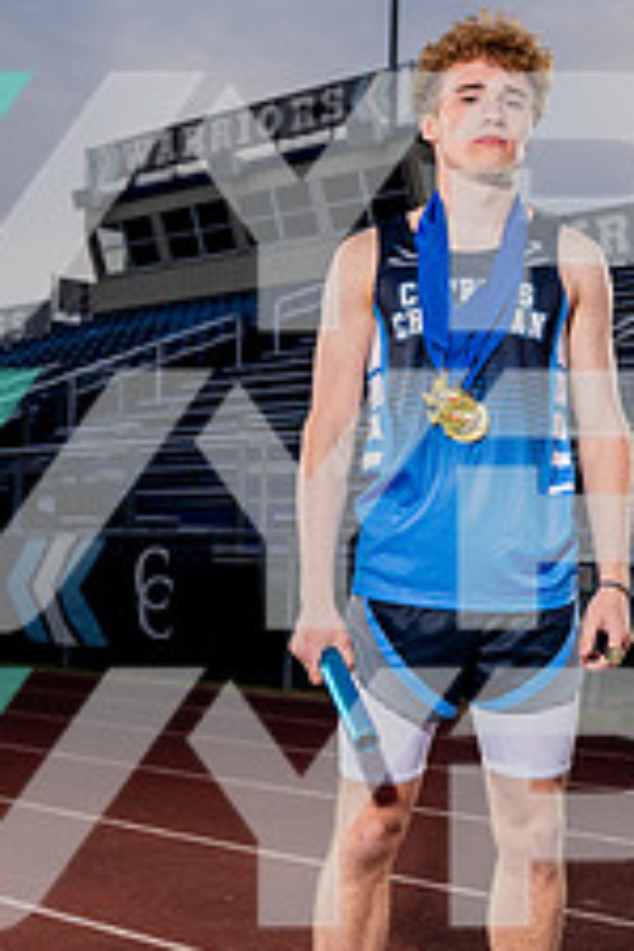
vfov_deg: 30.5
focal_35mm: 66
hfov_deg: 20.6
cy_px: 503
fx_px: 1743
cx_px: 410
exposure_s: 1/250
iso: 100
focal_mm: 33
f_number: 4
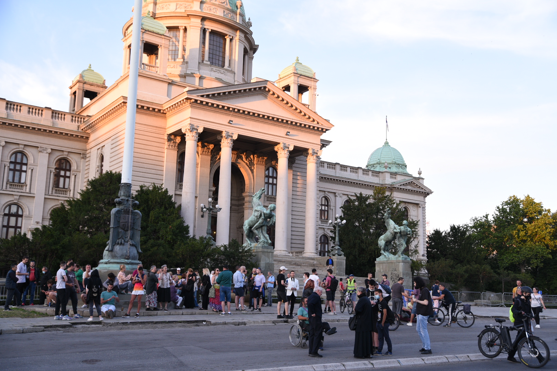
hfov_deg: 50.7
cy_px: 186
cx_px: 278
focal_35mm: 38
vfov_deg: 35.1
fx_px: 588
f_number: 4
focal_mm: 38
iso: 500
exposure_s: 1/320
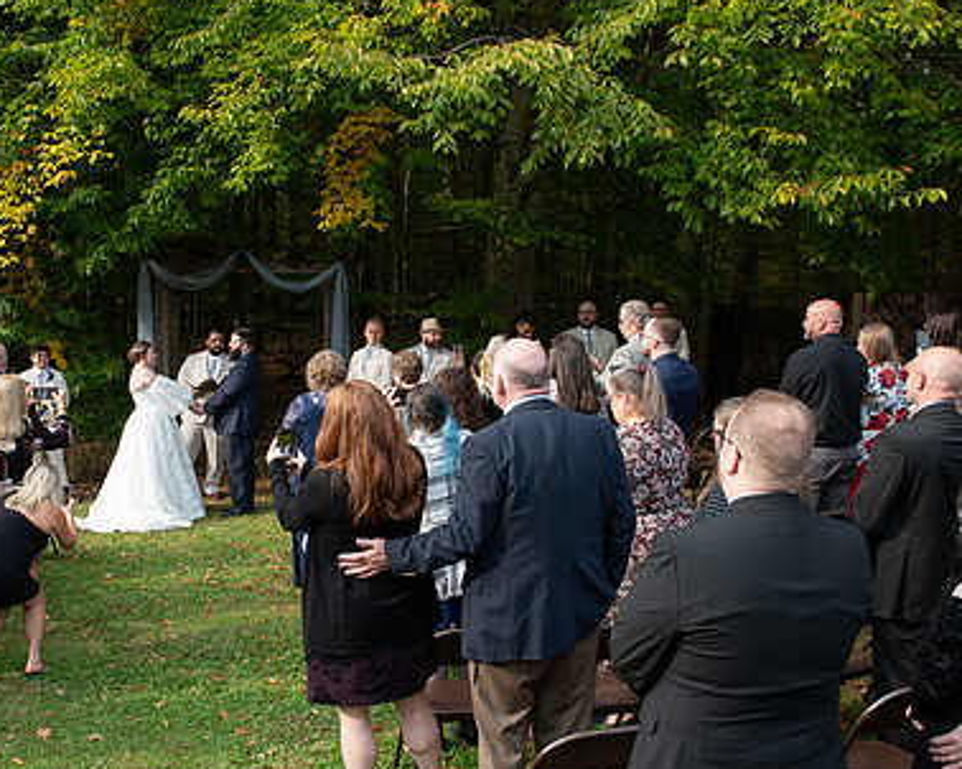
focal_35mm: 39
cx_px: 290
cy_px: 380
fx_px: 1110
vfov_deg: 38.2
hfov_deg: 45.8
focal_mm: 24
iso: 400
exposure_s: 1/200
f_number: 8
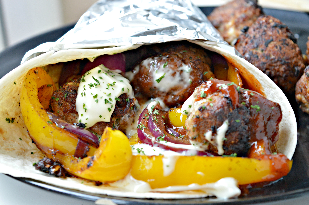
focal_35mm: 82
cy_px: 102
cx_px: 154
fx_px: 707
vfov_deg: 16.5
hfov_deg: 24.6
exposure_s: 1/15
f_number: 5.6
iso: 400
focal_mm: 55
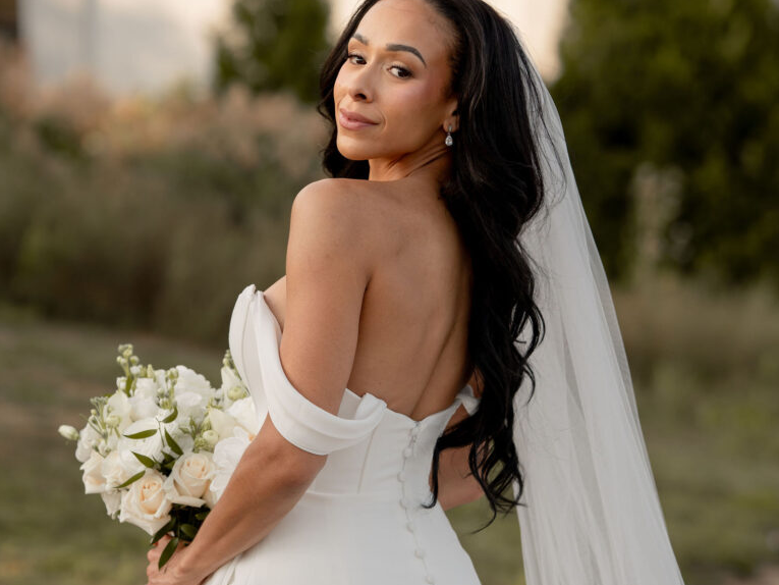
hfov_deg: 16.0
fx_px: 2768
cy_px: 364
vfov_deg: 12.0
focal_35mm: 123
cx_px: 389
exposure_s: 1/1250
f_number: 2.5
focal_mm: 85
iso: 160
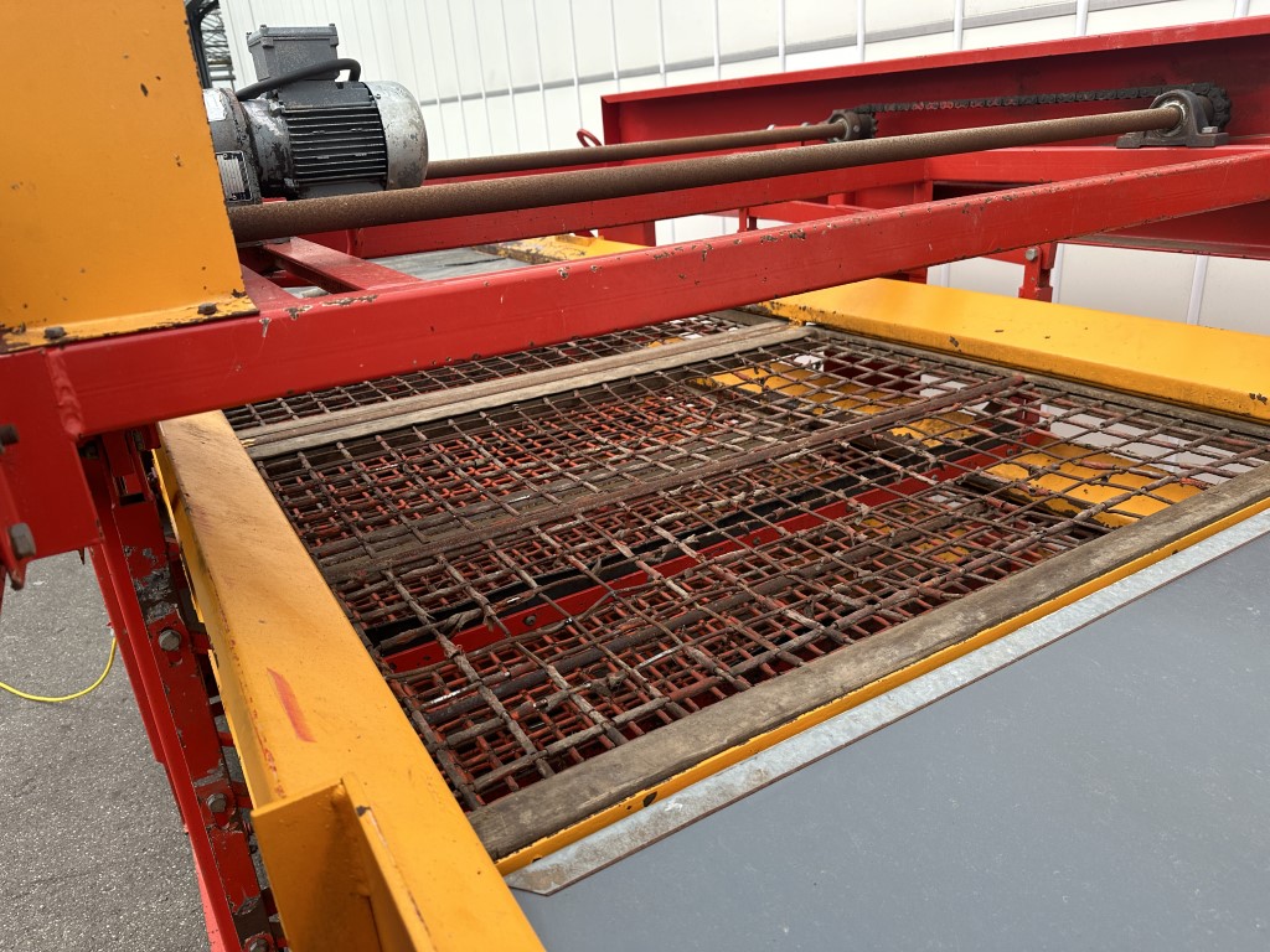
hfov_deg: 71.6
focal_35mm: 24
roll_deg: +4.7
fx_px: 881
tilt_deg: -21.5
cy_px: 476
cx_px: 635
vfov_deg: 56.8
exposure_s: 1/903
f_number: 1.78
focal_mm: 6.86
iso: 80
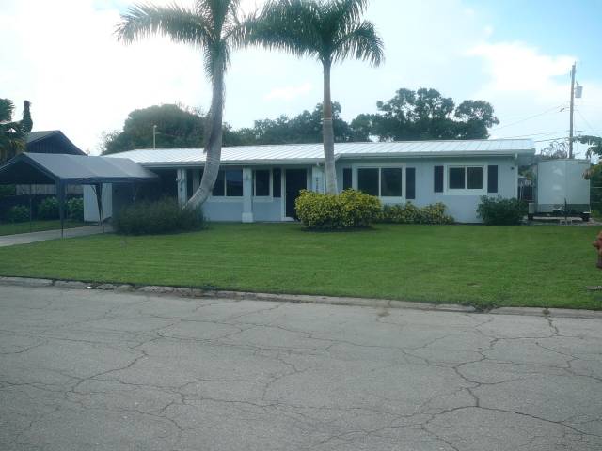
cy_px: 226
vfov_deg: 40.7
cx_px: 301
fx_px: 609
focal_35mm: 35
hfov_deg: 52.6
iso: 80
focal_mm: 5.2
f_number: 2.8
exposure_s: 1/500
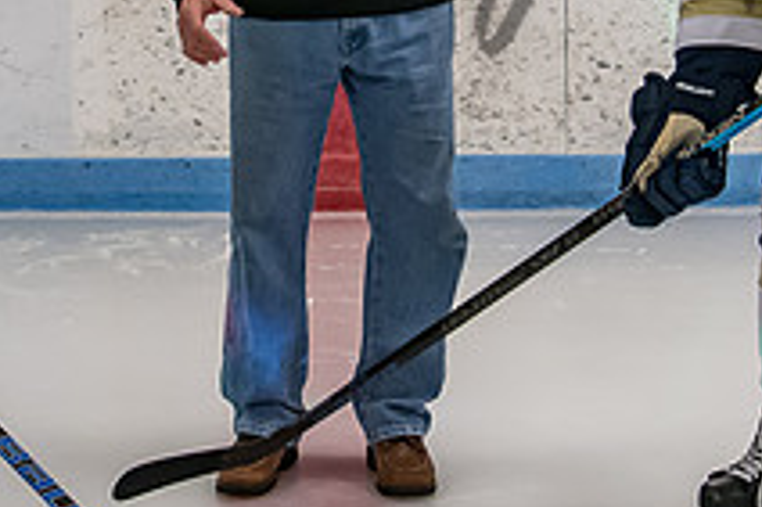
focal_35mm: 128
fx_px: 2707
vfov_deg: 10.4
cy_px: -175
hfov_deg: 16.0
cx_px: 281
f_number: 4.5
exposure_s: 1/320
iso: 2000
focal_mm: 28
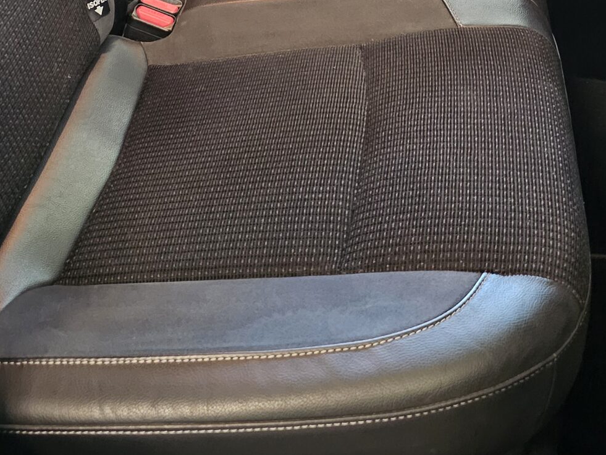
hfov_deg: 32.1
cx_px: 266
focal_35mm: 60
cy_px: -111
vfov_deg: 22.3
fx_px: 1051
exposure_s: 1/20
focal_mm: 6.3
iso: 1600
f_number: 1.7
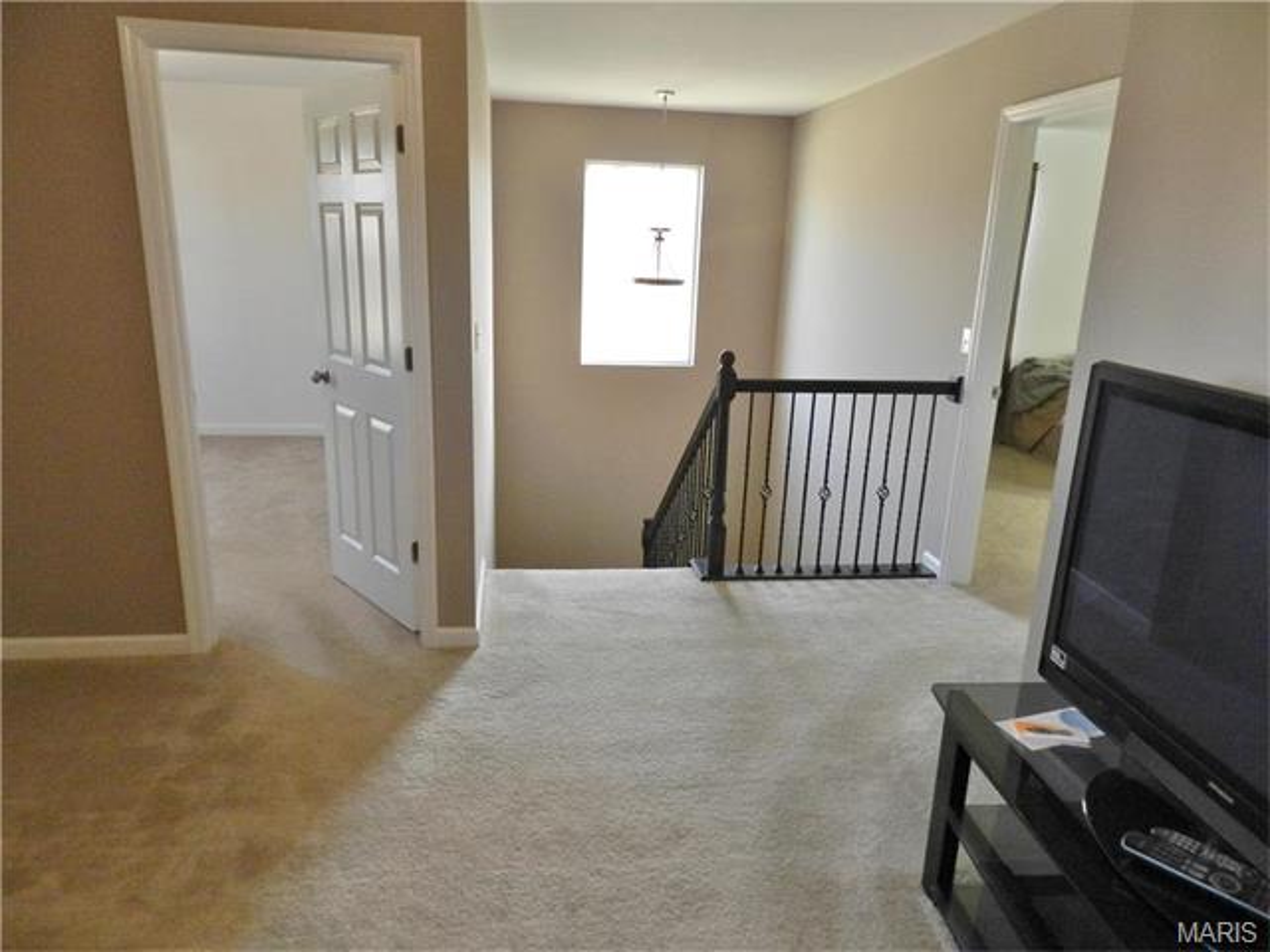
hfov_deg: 73.9
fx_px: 844
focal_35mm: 23
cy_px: 476
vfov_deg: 58.9
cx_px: 635
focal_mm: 4
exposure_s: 1/60
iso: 640
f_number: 3.4
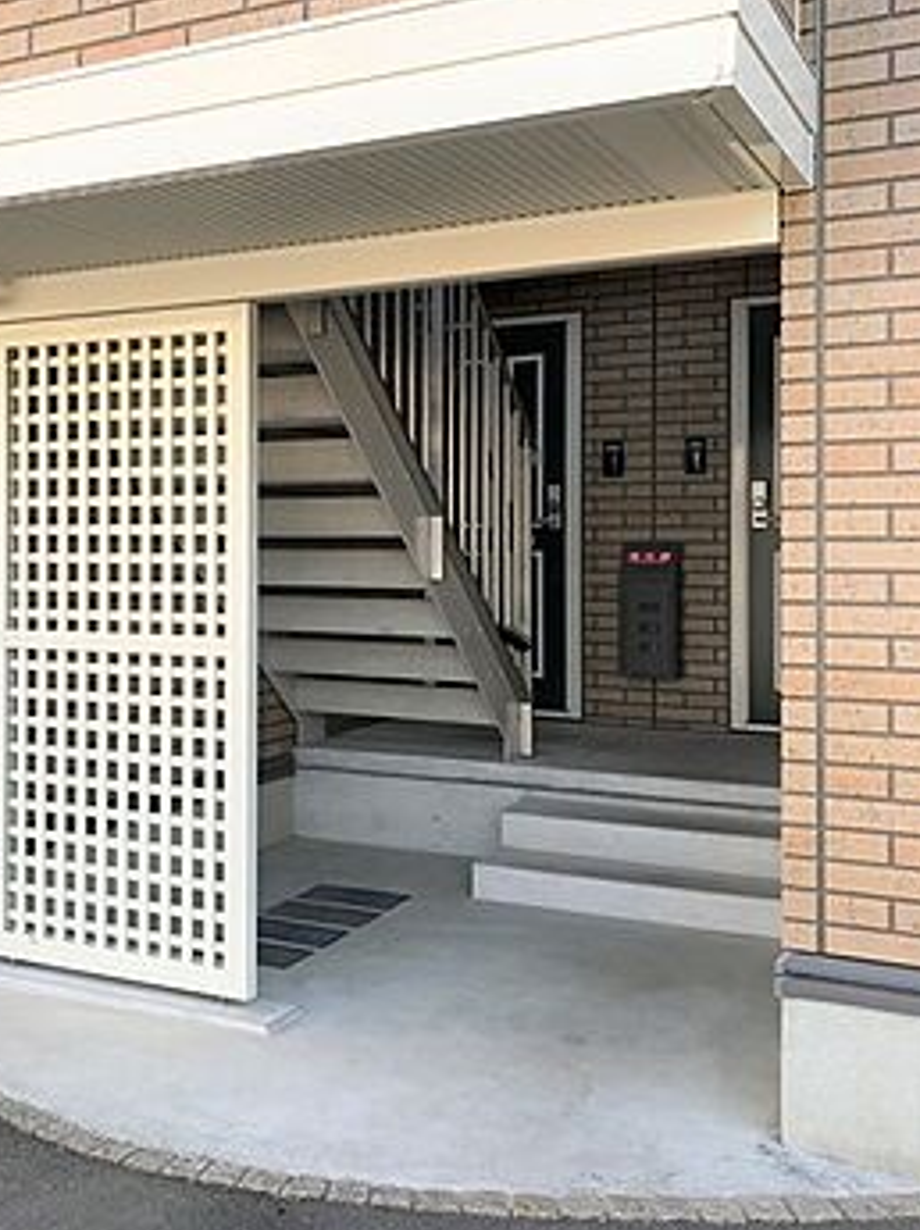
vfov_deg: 47.8
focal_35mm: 39
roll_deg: +0.1
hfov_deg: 36.3
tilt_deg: +0.6
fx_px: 1385
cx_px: 300
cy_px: 545
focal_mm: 3.99
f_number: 1.8
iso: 20
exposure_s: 1/307
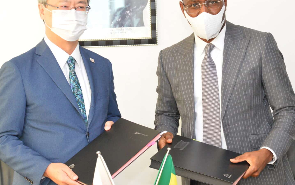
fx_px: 1005
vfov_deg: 10.5
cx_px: 151
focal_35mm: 125
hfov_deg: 16.7
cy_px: 95
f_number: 5.6
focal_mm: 86
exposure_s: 1/100
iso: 4000
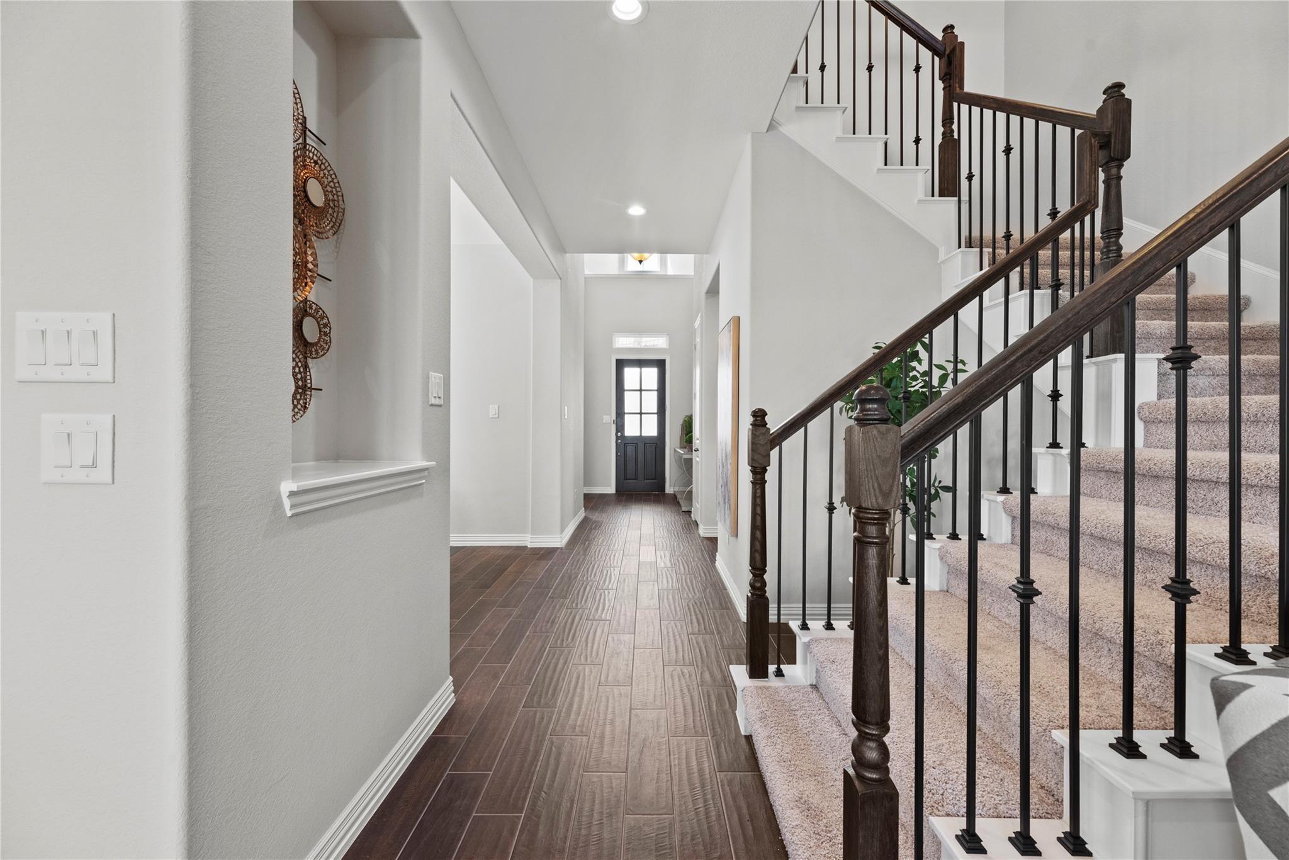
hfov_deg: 104.2
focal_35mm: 14
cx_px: 644
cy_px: 430
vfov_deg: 81.2
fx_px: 501
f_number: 8
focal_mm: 14
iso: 800
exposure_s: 1/5
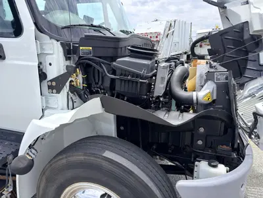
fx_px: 182
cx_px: 132
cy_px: 99
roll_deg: +0.4
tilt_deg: -13.8
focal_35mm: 24
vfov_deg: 56.8
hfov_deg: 71.6
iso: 100
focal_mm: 6.76
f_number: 1.78
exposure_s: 1/2985
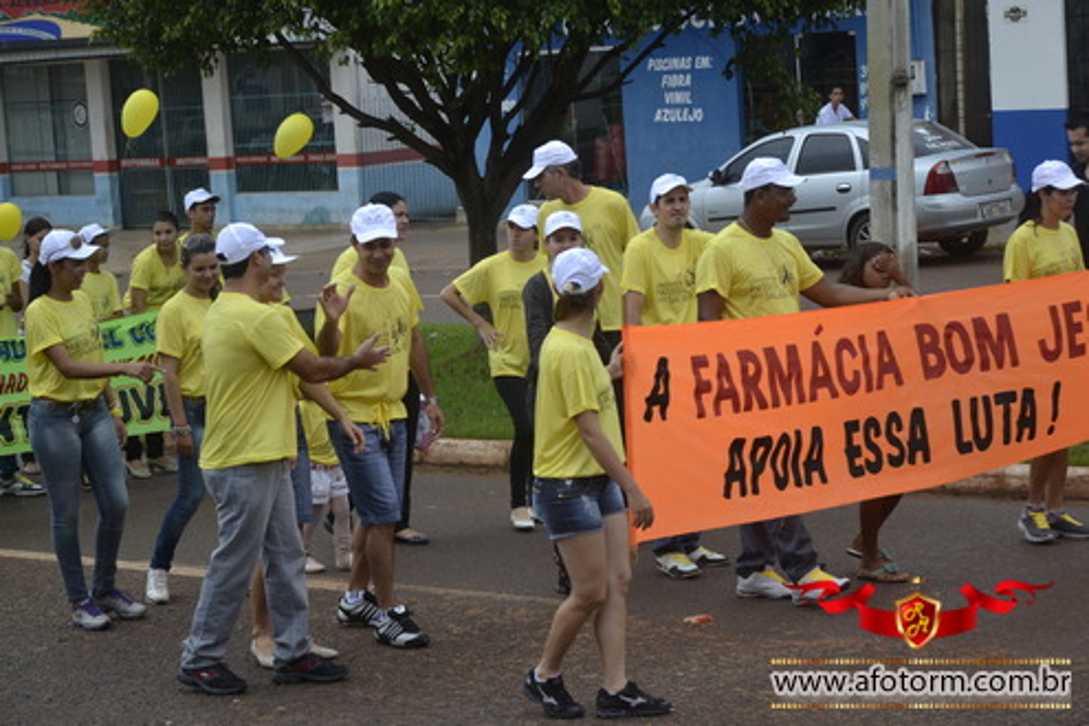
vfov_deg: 14.7
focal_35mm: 93
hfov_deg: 21.9
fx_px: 2813
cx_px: 544
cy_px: 363
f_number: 5
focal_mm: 62
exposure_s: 1/400
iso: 400
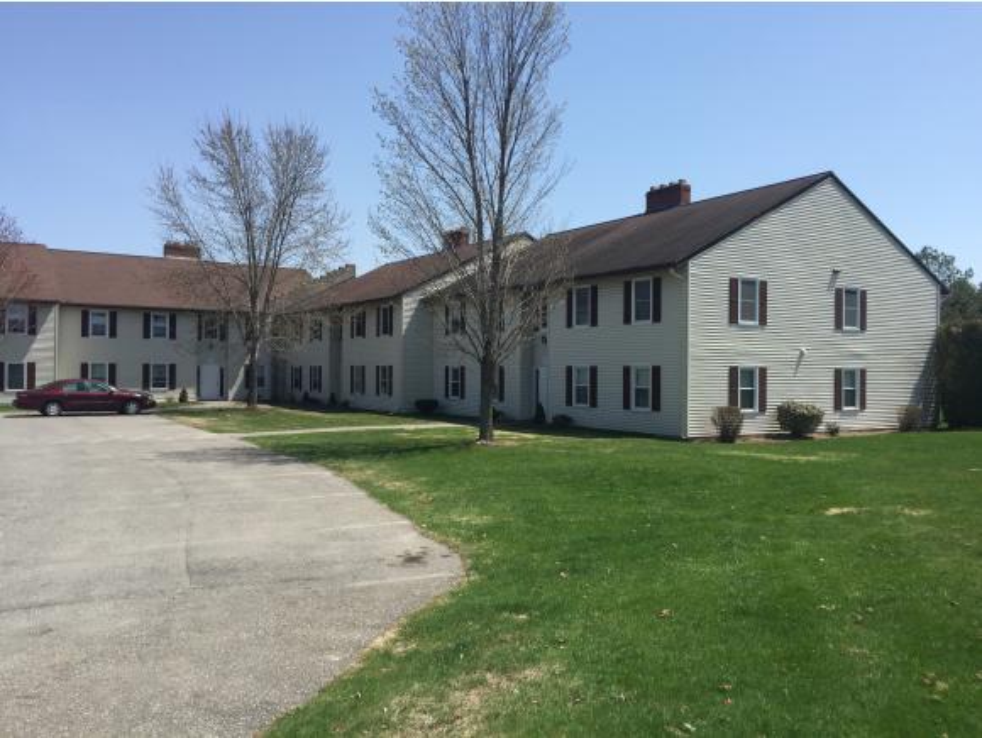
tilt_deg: +0.1
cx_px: 491
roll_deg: -1.2
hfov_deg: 61.6
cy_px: 369
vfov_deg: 48.3
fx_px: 823
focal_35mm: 29
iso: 32
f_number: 2.2
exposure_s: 1/1799
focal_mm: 4.15
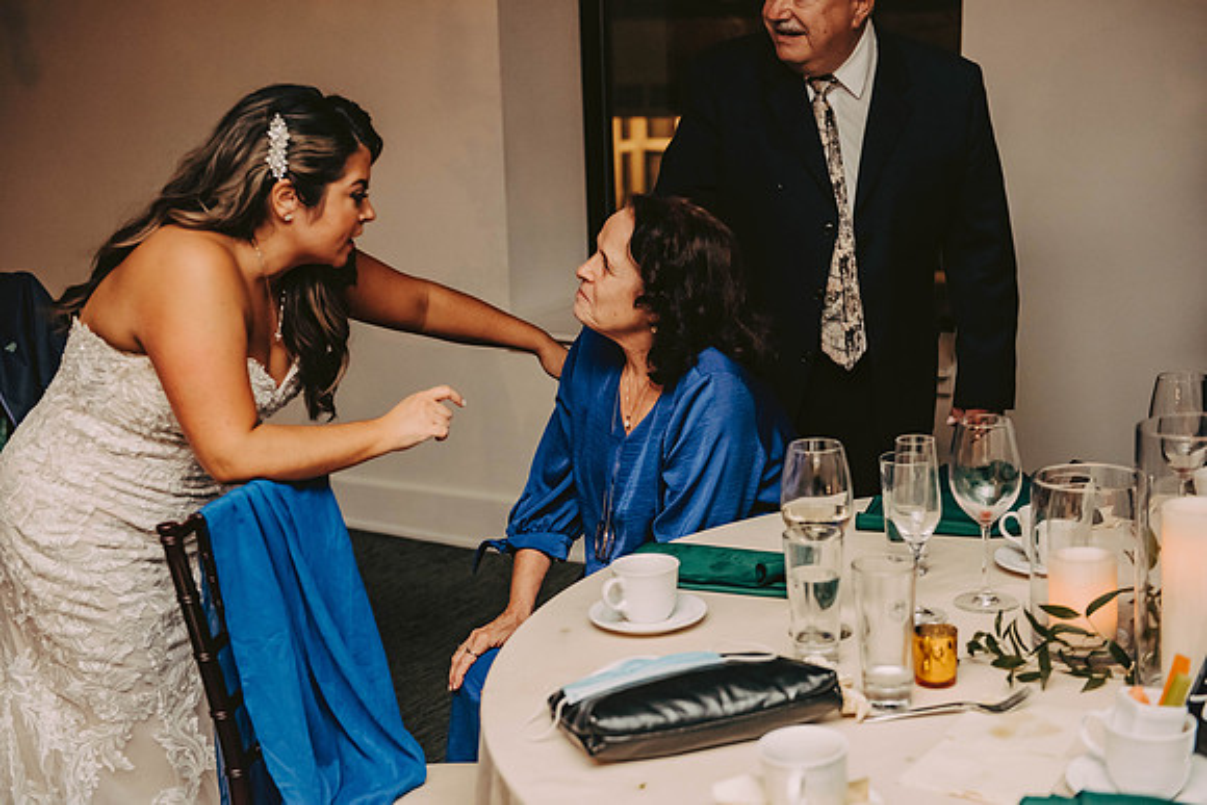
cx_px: 604
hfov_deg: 36.2
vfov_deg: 24.6
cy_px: 402
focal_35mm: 55
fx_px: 1844
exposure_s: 1/200
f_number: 3.2
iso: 2000
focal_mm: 55
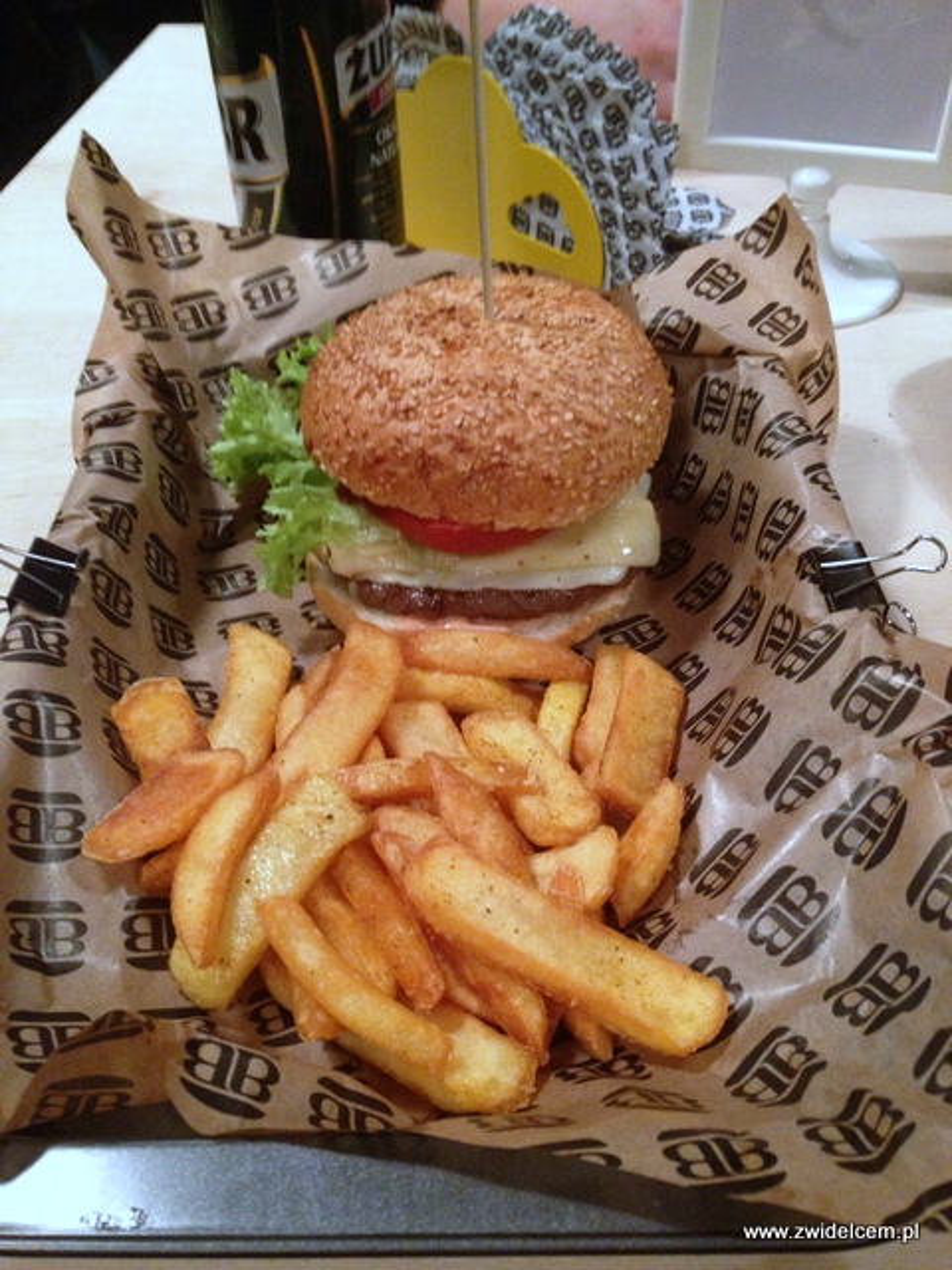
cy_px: 635
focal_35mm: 33
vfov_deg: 55.4
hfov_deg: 42.9
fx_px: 1210
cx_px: 476
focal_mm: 4.12
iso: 400
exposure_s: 1/17
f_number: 2.4
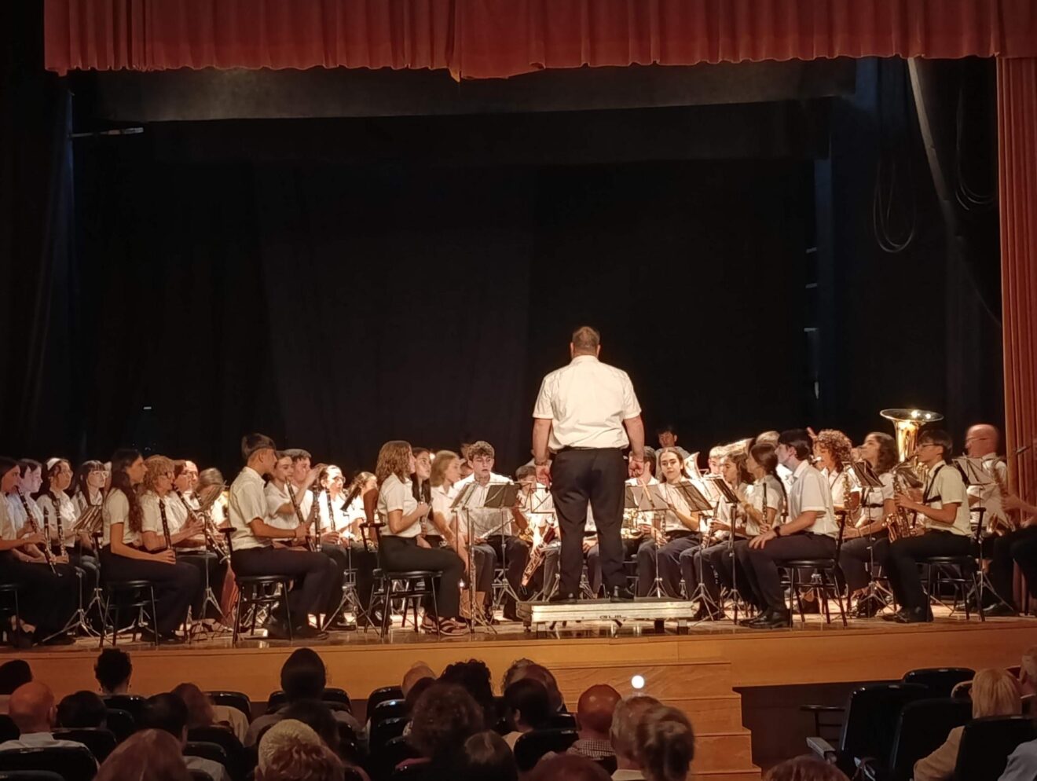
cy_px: 390
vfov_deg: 23.0
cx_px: 518
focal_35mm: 64
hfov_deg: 30.2
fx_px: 1920
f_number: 1.6
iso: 1600
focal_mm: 6.14
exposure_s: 1/25
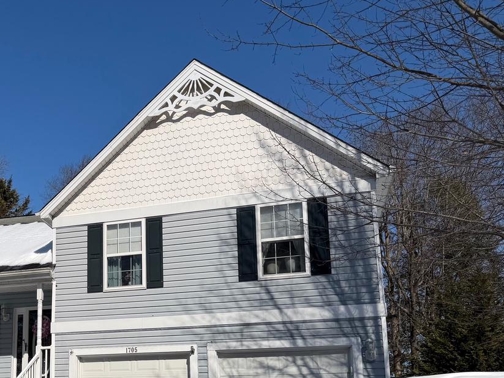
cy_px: 319
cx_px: 98
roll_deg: +0.6
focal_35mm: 42
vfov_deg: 33.1
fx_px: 611
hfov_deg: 42.7
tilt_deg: +10.5
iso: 80
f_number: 1.78
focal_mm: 6.76
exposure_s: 1/14286
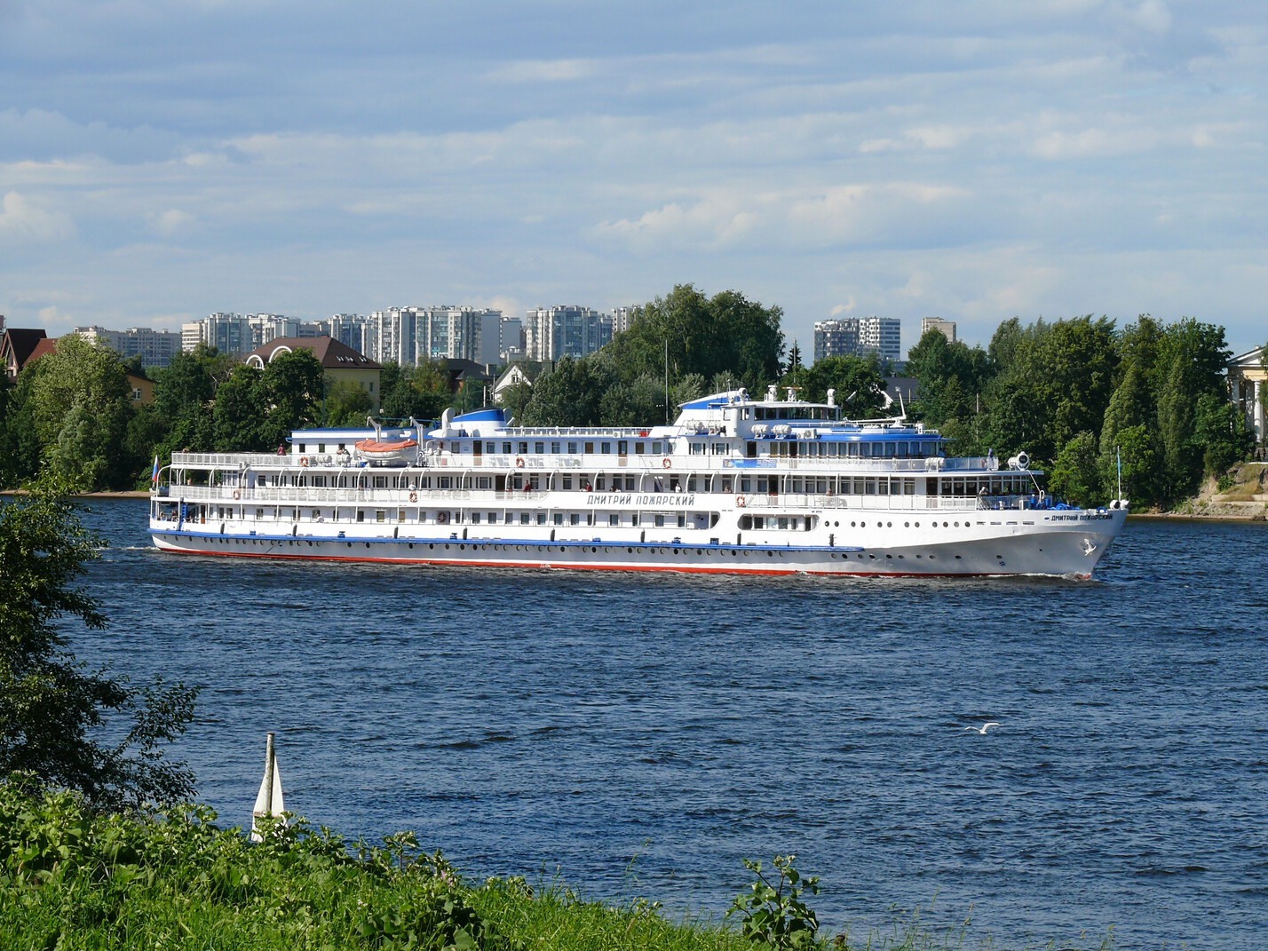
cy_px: 476
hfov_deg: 14.4
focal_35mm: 137
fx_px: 5018
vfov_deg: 10.8
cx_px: 634
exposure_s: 1/400
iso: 100
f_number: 6.3
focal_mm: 29
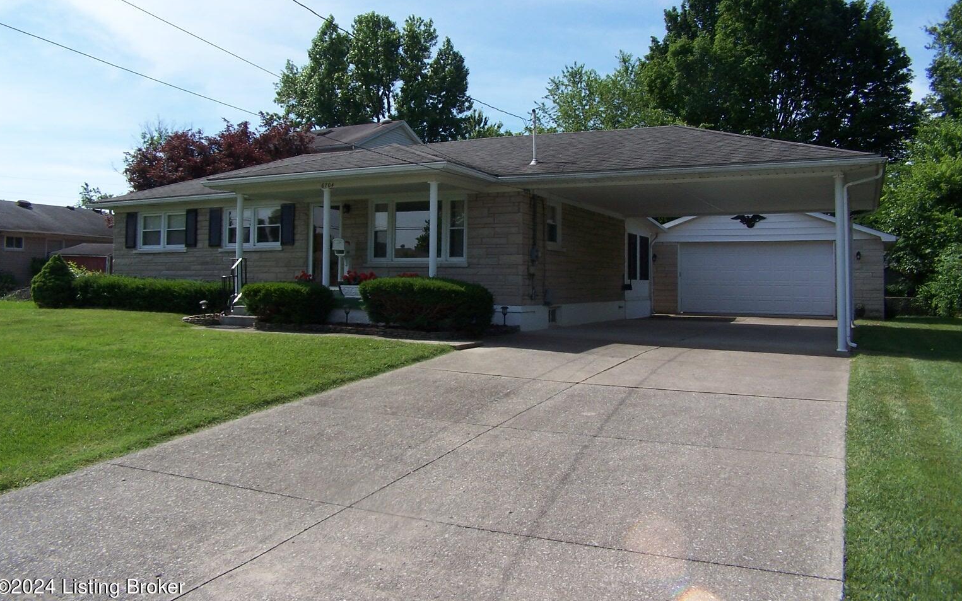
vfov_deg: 31.2
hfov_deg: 48.2
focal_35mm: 41
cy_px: 252
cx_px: 481
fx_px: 1075
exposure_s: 1/750
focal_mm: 6.3
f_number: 4
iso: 80
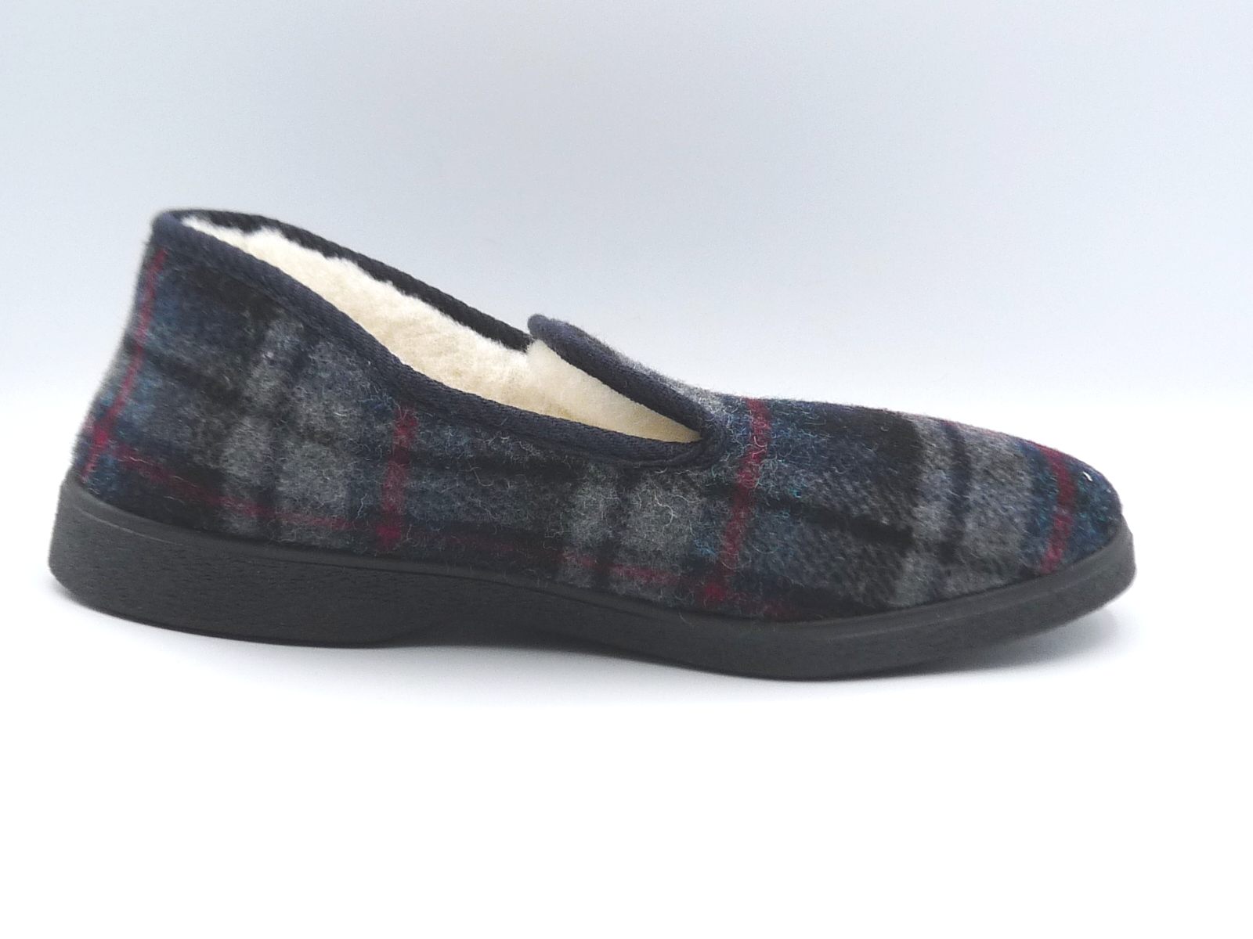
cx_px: 626
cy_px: 470
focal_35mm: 48
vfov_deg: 30.3
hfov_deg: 39.7
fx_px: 1737
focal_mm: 4.8
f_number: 4
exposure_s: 1/200
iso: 100
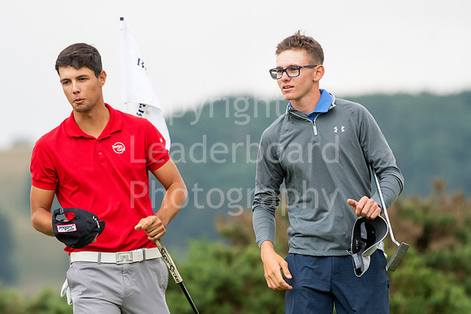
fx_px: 6870
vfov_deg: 2.6
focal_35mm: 525
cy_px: 157
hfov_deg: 3.9
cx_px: 236
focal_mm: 350
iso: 2000
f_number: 5.6
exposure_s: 1/1600
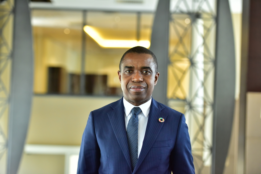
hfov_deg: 21.5
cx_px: 130
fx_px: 689
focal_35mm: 95
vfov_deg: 14.4
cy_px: 87
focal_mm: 95
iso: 2000
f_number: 2.8
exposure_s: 1/160
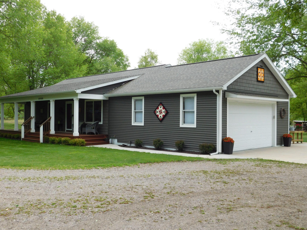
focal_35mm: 36
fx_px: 319
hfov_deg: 51.4
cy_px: 115
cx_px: 154
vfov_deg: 39.7
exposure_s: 1/400
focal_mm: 6.3
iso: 125
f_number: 3.5
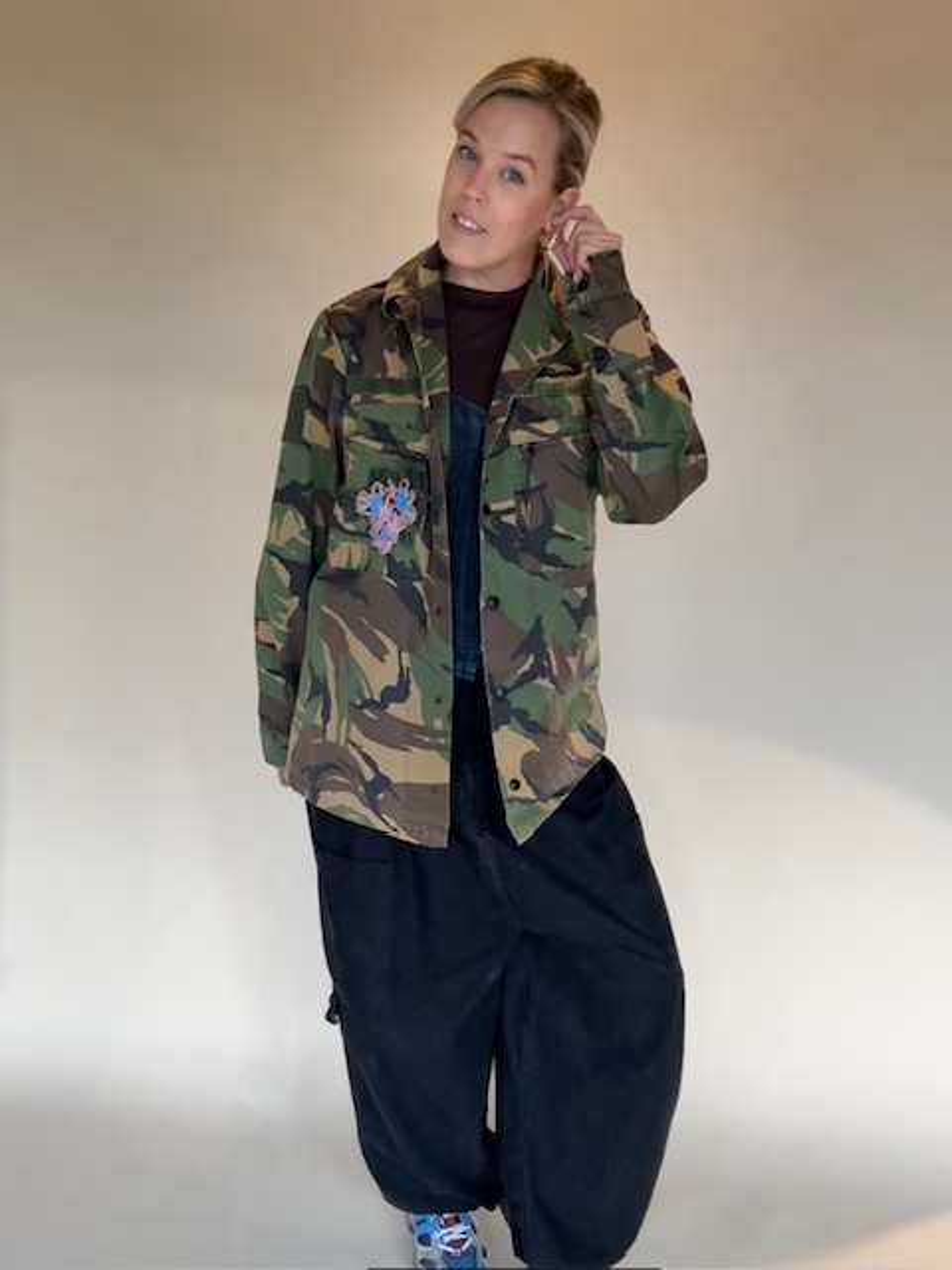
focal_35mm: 30
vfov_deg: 60.0
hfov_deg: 46.8
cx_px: 476
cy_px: 635
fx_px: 1100
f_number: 1.9
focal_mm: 2.69
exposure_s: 1/82
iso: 80
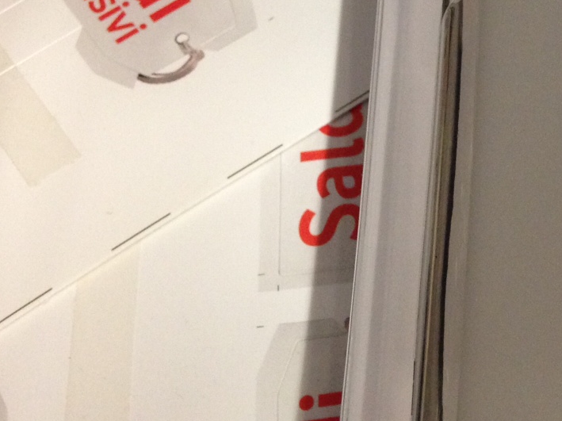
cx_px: 602
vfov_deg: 19.4
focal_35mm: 76
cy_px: 192
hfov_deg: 24.2
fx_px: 1233
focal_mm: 4.12
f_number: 2.4
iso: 250
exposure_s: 1/20
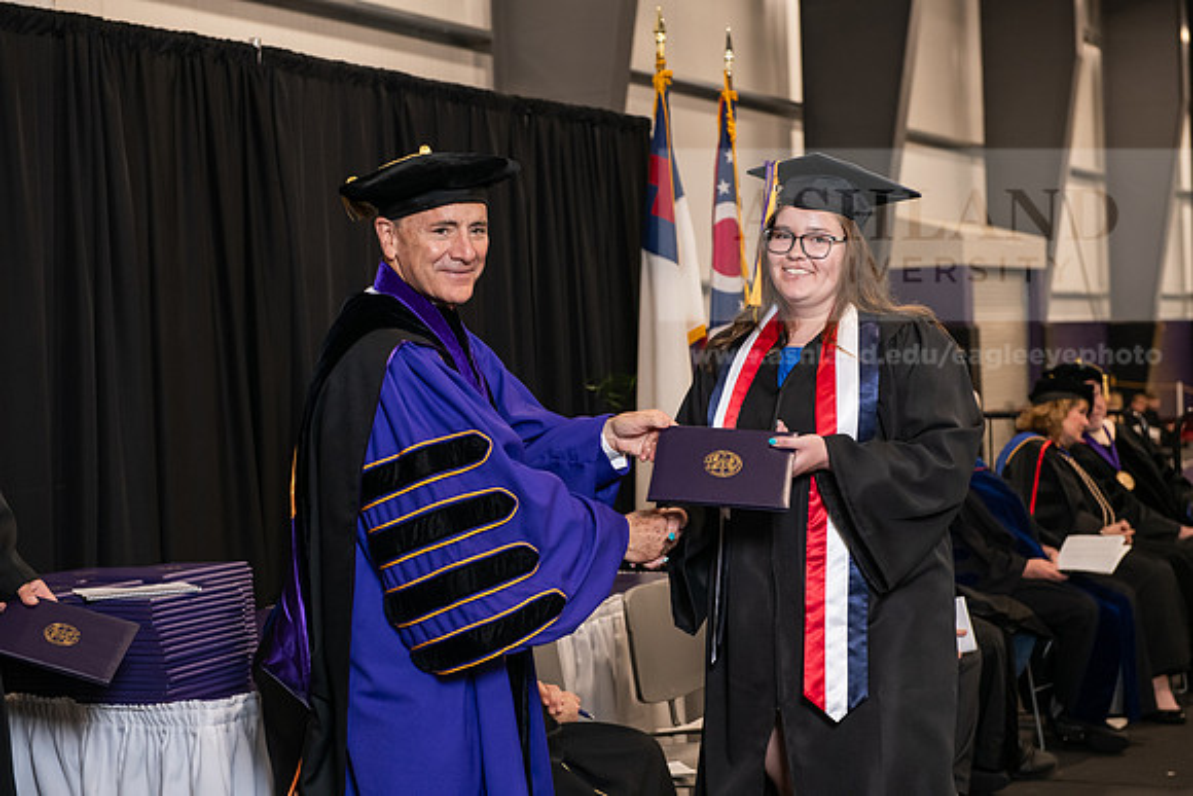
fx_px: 2320
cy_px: 398
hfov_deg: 28.8
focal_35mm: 70
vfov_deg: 19.5
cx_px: 596
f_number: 5
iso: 1600
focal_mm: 70
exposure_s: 1/125
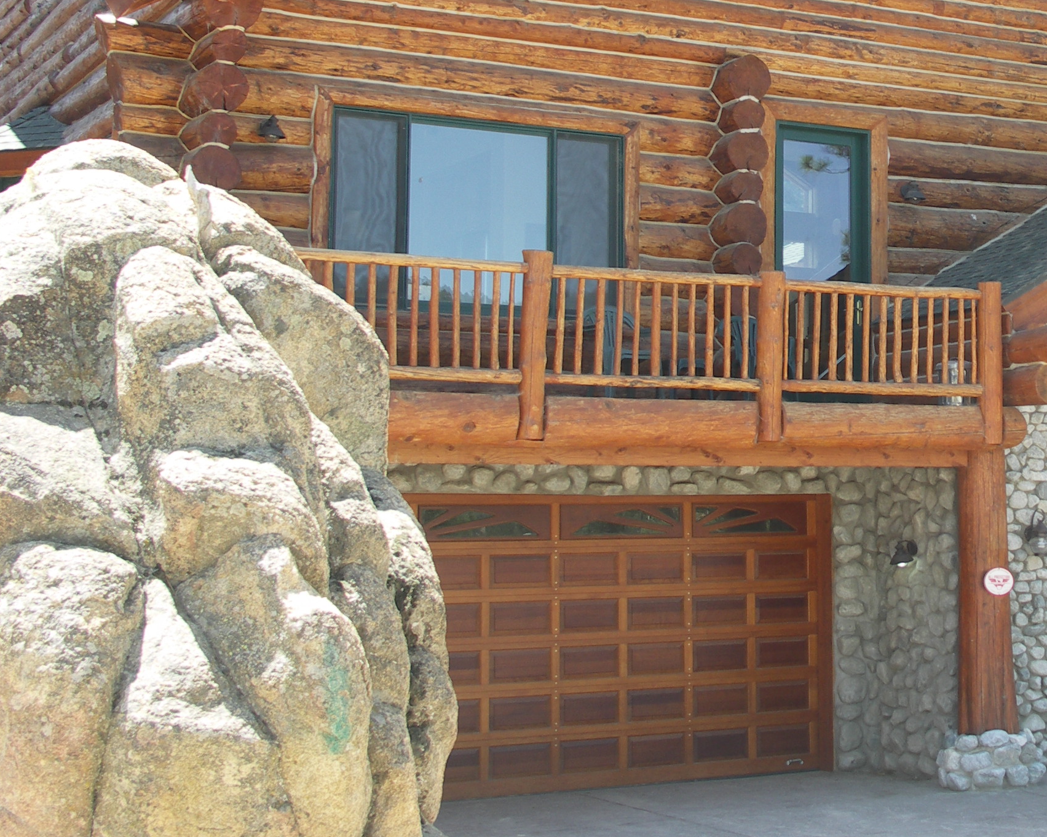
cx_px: 906
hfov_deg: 31.2
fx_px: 1797
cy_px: 227
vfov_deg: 26.0
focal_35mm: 58
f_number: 3.5
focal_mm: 8.2
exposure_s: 1/80
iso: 50
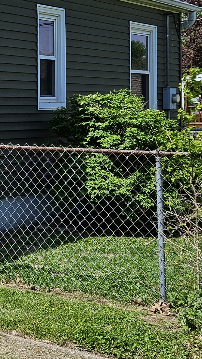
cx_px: -132
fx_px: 800
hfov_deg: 13.3
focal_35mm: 84
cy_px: 94
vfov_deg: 25.0
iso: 25
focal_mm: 5.4
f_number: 1.8
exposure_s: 1/2088
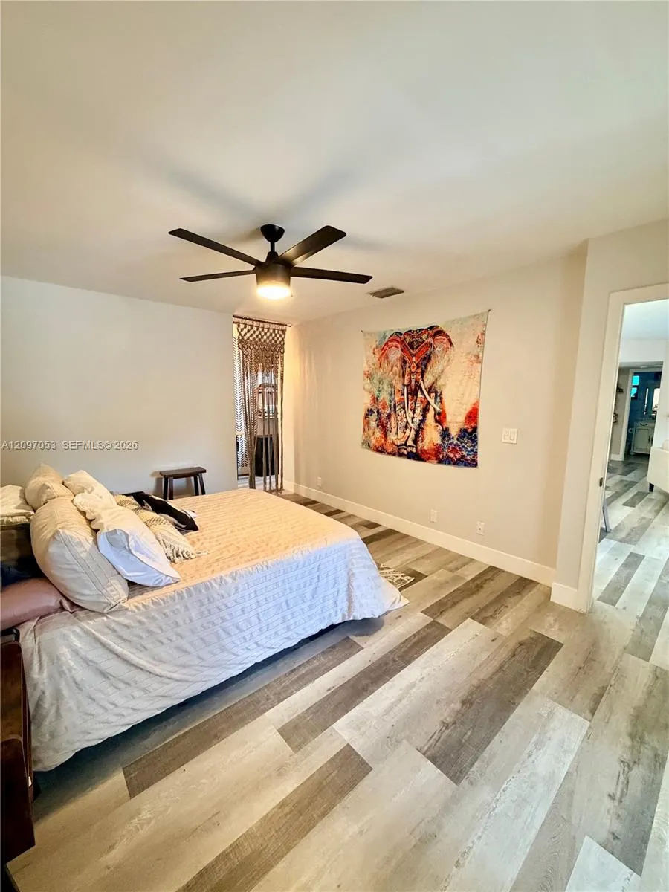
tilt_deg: -7.6
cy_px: 446
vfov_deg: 102.1
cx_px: 334
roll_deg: -1.0
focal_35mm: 14
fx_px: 361
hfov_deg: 85.7
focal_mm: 2.22
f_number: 2.2
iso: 500
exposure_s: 1/60
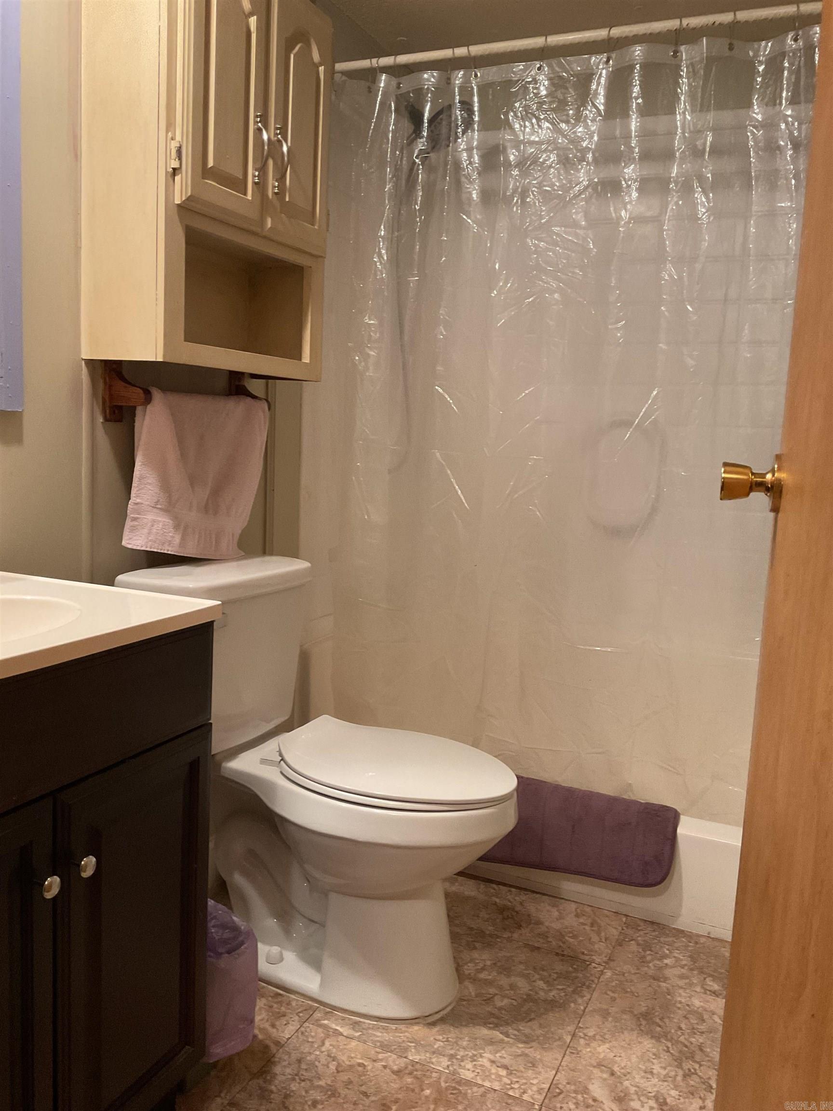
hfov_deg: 48.2
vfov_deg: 61.7
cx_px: 416
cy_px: 556
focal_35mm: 29
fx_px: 930
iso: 200
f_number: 1.8
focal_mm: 3
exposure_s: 1/60
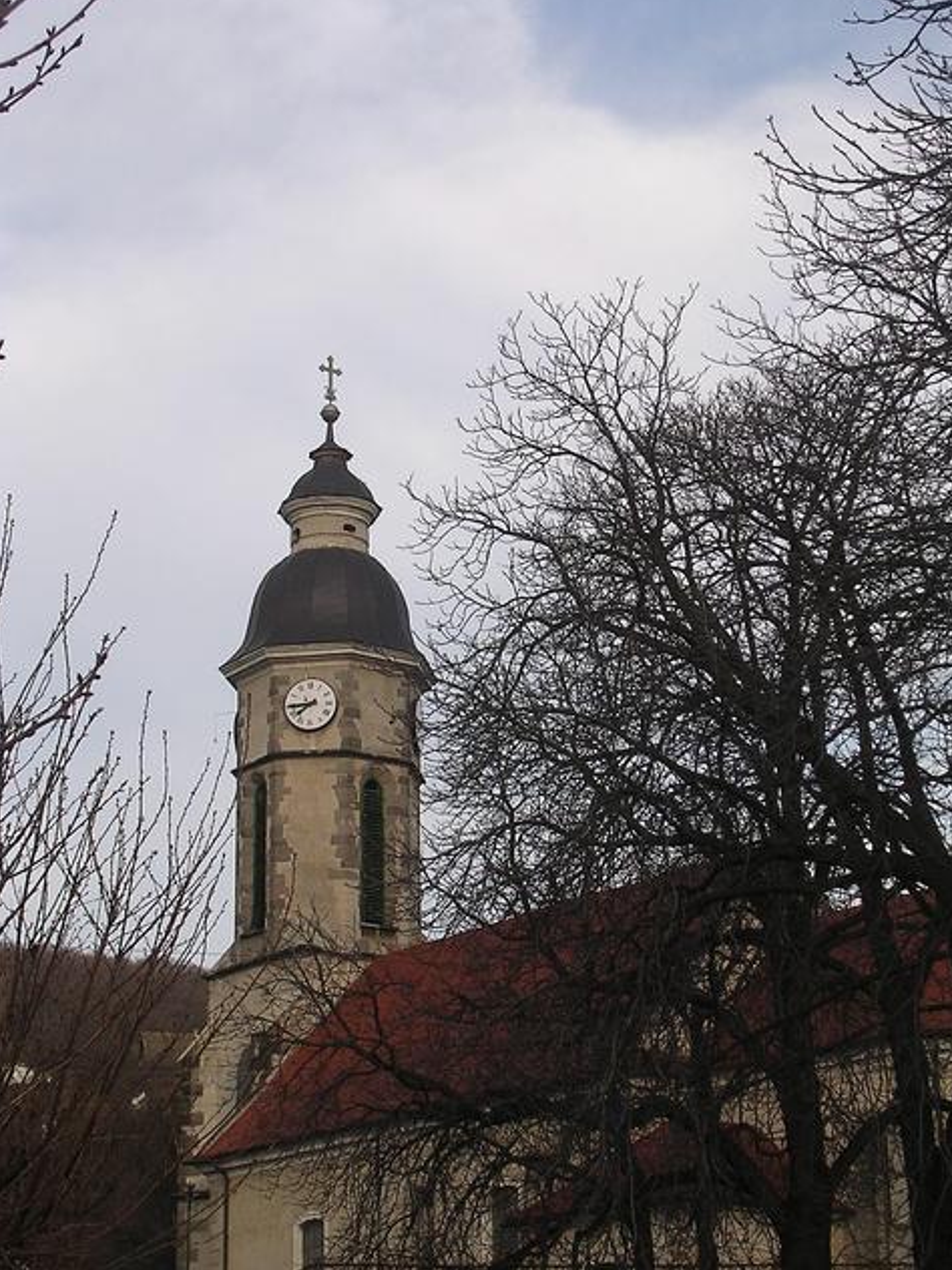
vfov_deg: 23.8
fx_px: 3007
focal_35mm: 82
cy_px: 629
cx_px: 476
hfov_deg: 18.0
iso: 100
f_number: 4
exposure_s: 1/318
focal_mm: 12.3
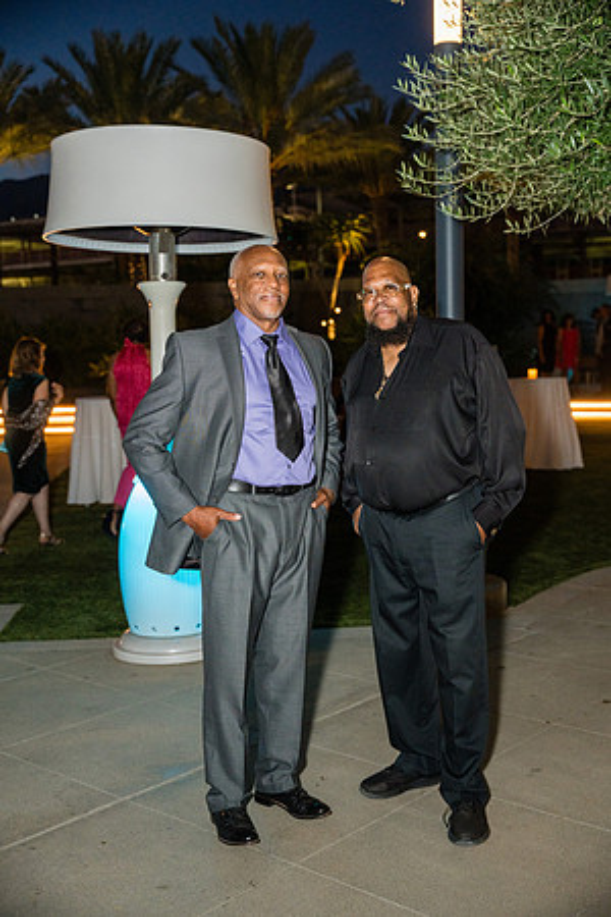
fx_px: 1100
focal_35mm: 43
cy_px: 458
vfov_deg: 45.2
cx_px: 306
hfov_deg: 31.1
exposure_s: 1/125
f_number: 2.8
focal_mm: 43.2
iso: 2500
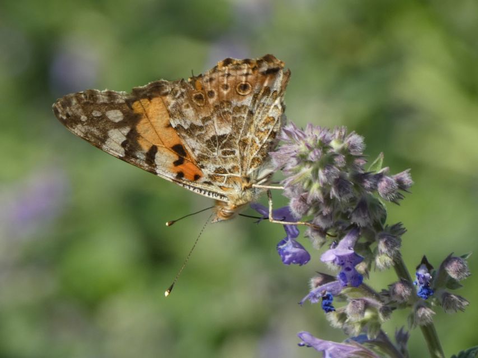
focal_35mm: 413
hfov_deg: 4.8
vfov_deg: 3.6
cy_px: 179
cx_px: 239
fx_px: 5704
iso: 80
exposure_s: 1/100
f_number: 5.6
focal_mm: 74
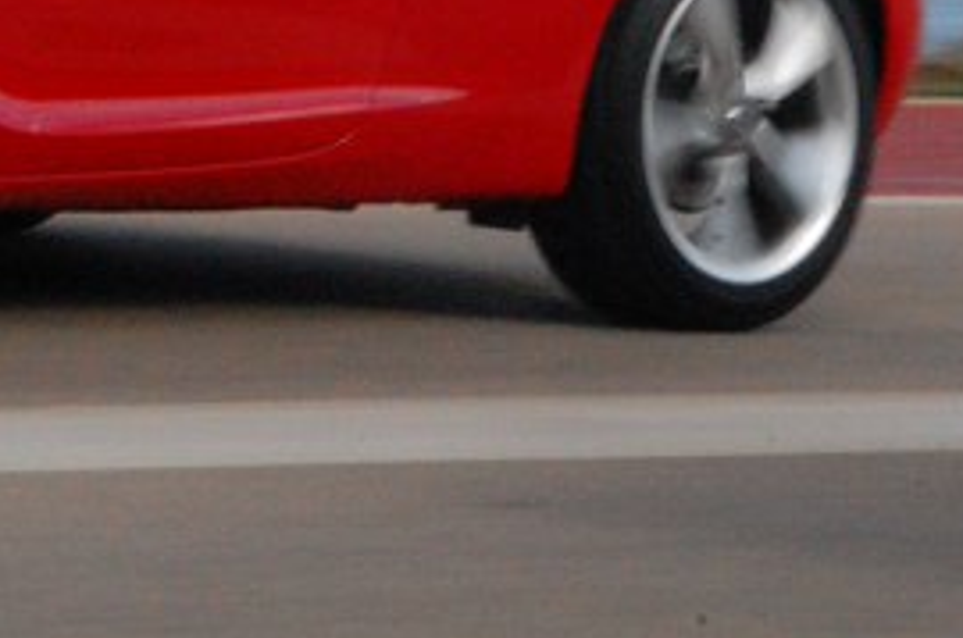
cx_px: -806
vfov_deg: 3.3
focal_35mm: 410
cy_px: -340
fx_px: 10948
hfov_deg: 5.0
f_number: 36
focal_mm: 72
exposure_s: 1/125
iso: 1600
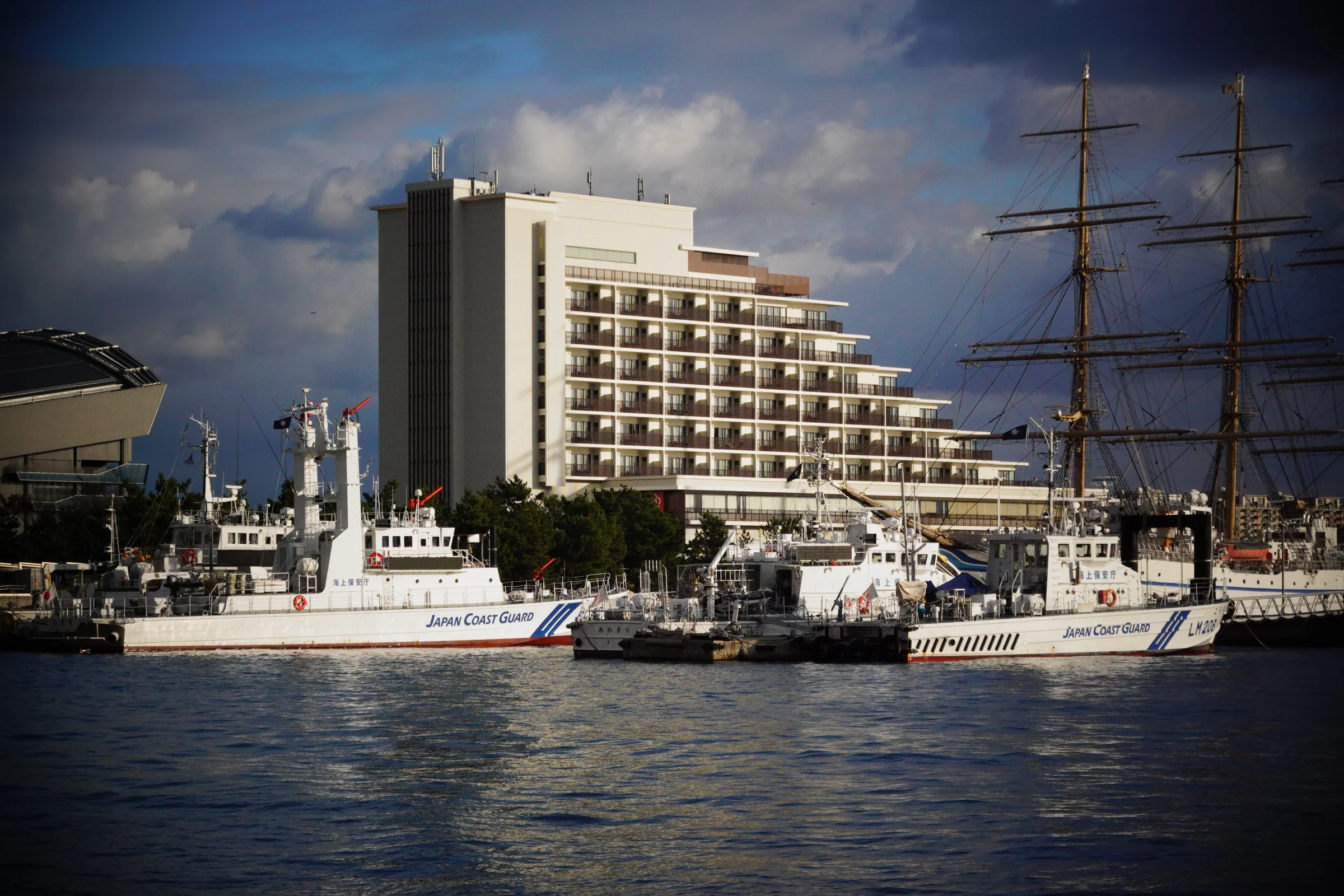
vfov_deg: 13.2
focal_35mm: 104
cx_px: 672
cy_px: 448
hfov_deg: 19.6
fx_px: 3882
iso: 400
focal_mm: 38.13
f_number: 5
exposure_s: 1/8000
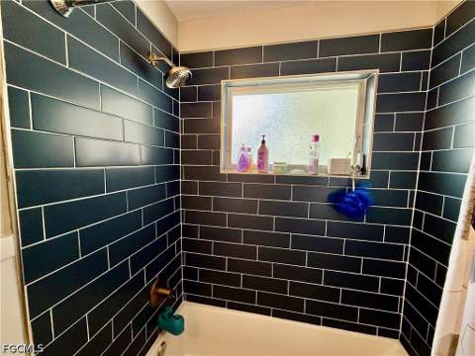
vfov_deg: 85.7
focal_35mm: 14
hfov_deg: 102.1
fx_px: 192
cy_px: 178
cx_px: 238
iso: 160
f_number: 2.2
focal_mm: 2.22
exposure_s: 1/120
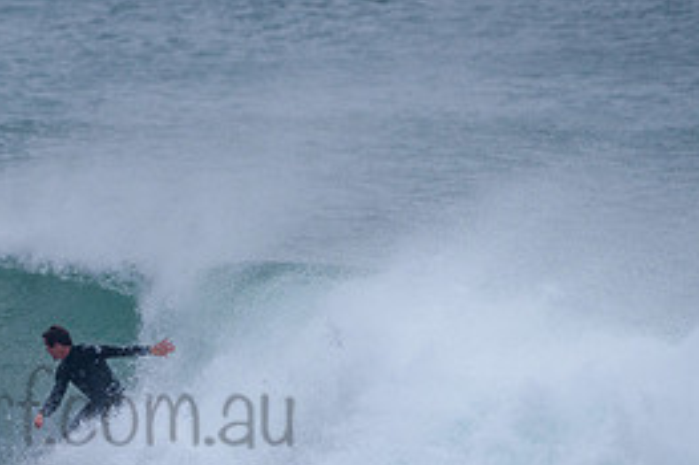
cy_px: 384
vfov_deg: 1.0
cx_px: 13
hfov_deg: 1.5
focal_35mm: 1352
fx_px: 26234
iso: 250
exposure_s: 1/2000
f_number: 5.6
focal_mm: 500
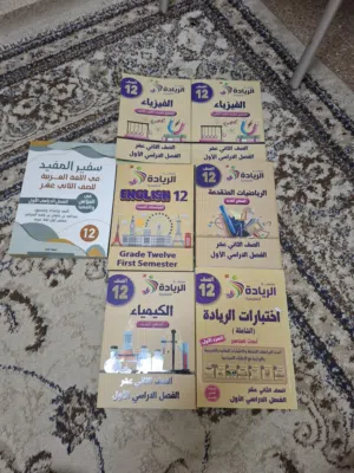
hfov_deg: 58.9
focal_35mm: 23
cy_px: 236
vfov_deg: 73.9
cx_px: 177
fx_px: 314
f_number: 1.8
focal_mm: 5.54
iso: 400
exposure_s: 1/33
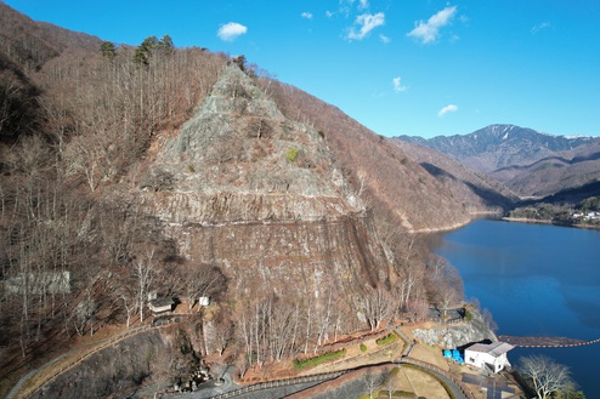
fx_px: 367
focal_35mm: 22
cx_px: 300
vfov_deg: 57.2
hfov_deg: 78.6
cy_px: 200
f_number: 2.8
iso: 100
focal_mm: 8.38
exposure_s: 1/1000
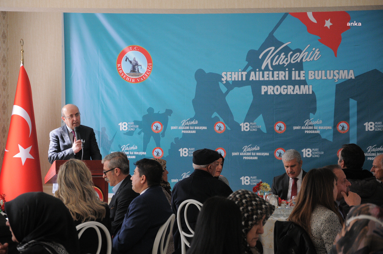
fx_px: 1355
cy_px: 127
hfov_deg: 16.1
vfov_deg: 10.7
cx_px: 192
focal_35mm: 128
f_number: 5.6
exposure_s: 1/125
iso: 1000
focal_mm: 85
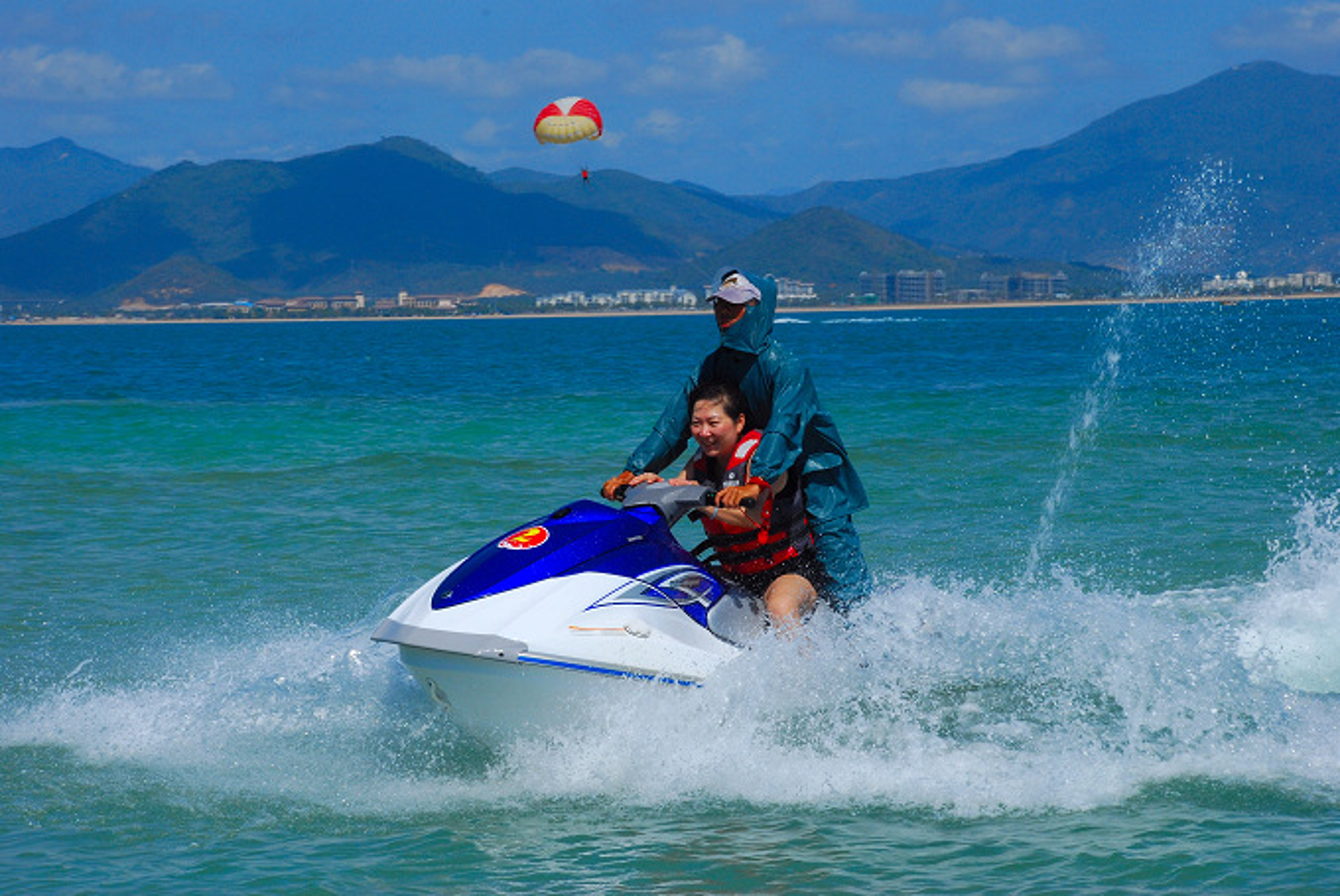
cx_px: 670
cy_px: 448
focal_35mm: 112
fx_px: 4192
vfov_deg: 12.2
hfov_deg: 18.2
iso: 320
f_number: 16
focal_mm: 75
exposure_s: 1/350
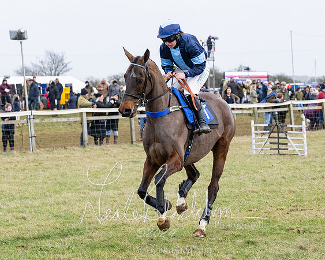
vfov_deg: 10.7
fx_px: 1388
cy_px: 149
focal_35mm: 144
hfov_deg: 13.4
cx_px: 166
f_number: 4
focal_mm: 70
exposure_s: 1/1600
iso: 800
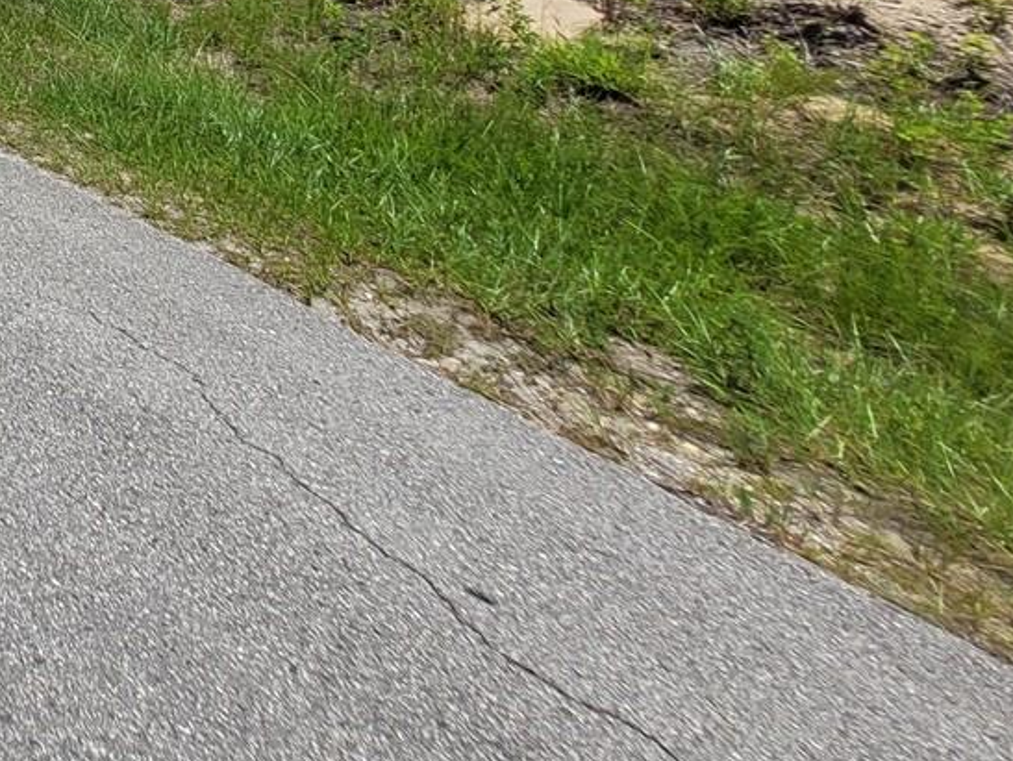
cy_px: -309
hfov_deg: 31.5
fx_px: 1113
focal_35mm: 38
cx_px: -420
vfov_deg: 28.4
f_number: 2.2
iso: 40
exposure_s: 1/2216
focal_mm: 1.74
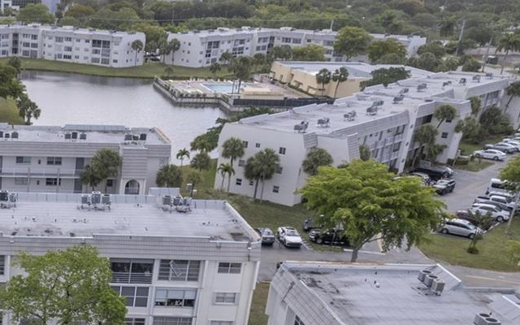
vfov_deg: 21.6
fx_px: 794
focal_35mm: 56
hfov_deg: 31.9
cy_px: 382
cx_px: -58
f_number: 2.8
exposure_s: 1/1600
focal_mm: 8.38
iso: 120
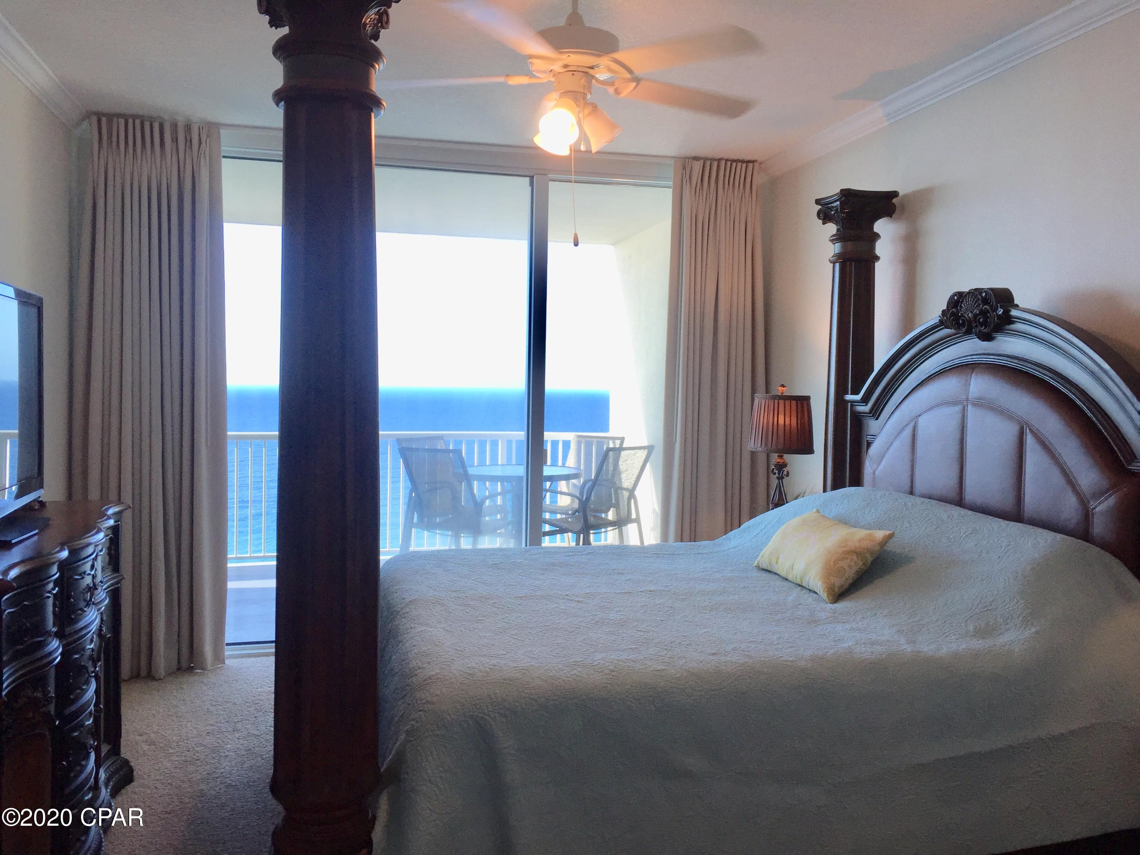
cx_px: 570
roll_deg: -1.8
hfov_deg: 61.7
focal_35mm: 29
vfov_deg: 48.2
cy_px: 428
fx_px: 955
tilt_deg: -2.6
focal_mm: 4.15
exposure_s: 1/123
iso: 32
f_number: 2.2
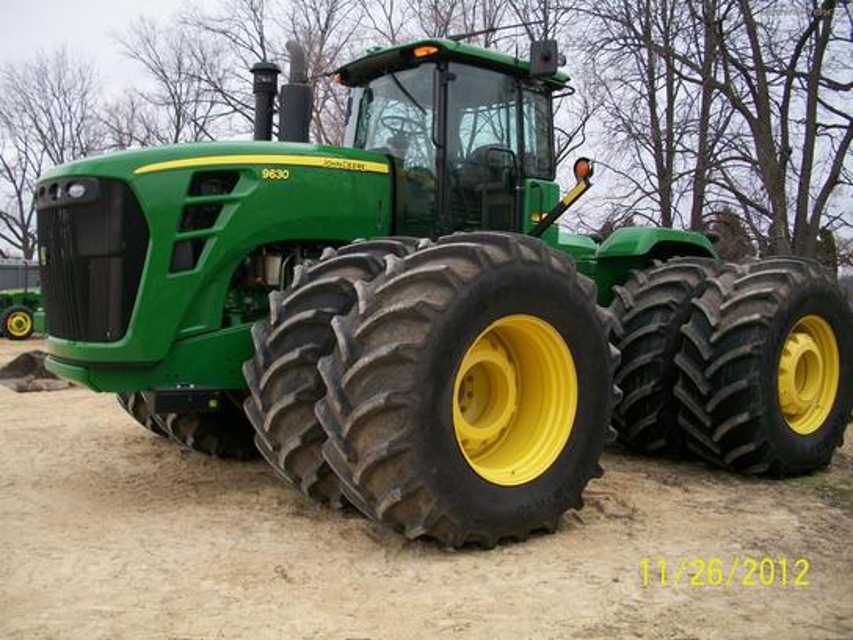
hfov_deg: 52.6
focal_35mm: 35
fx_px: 862
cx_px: 426
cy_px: 320
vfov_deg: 40.7
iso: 80
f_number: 3.1
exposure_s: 1/160
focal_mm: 6.3
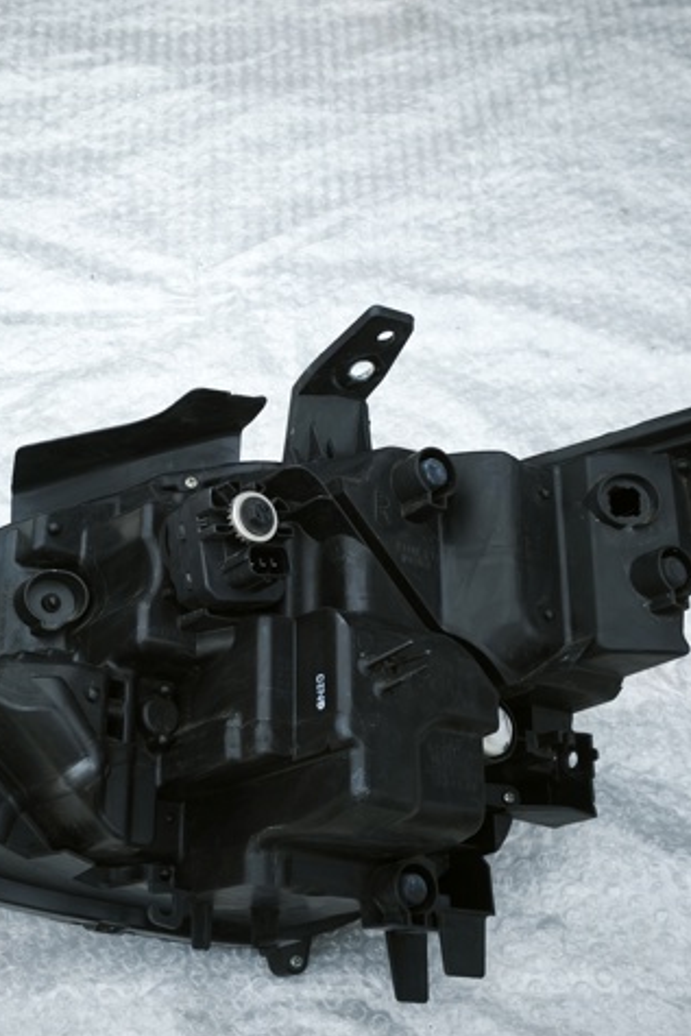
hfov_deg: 27.4
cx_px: 248
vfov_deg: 40.3
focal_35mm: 49
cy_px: 521
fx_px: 1410
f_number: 1.7
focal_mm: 5.35
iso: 640
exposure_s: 1/40
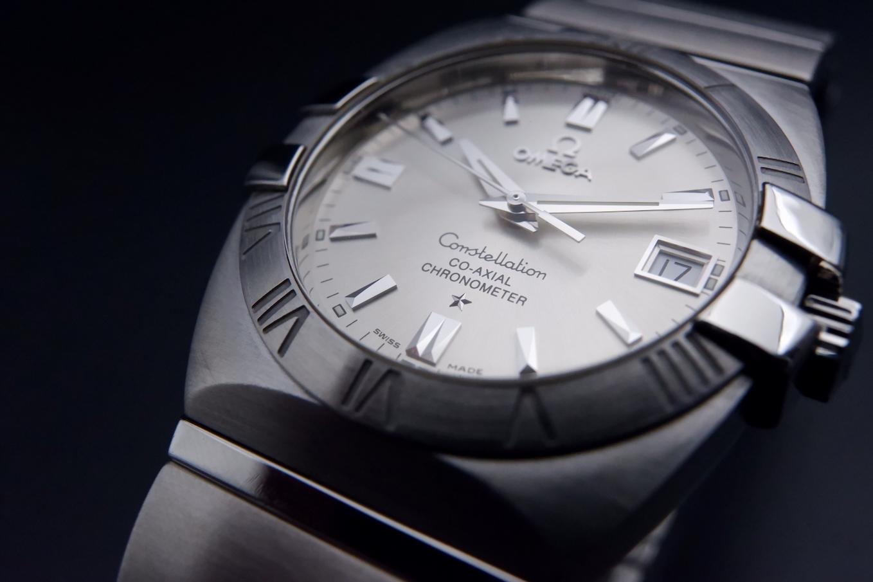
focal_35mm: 33
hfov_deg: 57.2
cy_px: 291
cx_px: 436
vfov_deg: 40.0
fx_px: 800
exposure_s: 1/4000
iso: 6400
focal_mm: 22.3
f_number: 9
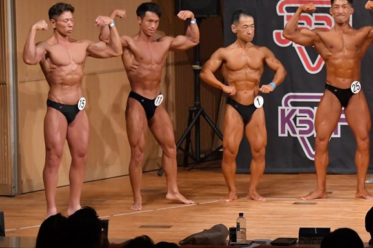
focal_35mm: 271
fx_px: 2807
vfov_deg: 5.1
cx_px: 232
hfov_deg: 7.6
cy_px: 135
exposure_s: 1/400
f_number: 5.6
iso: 8000
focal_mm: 135
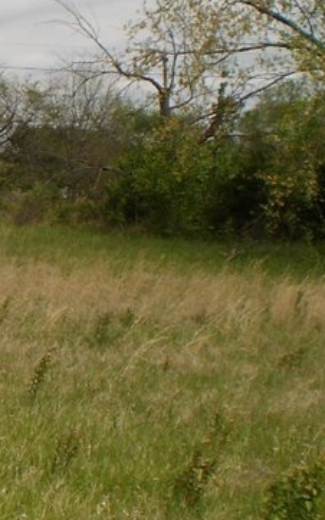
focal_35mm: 108
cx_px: -240
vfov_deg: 19.3
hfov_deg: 11.3
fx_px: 1532
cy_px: 224
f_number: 4.6
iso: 64
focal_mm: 6.3
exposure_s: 1/1000
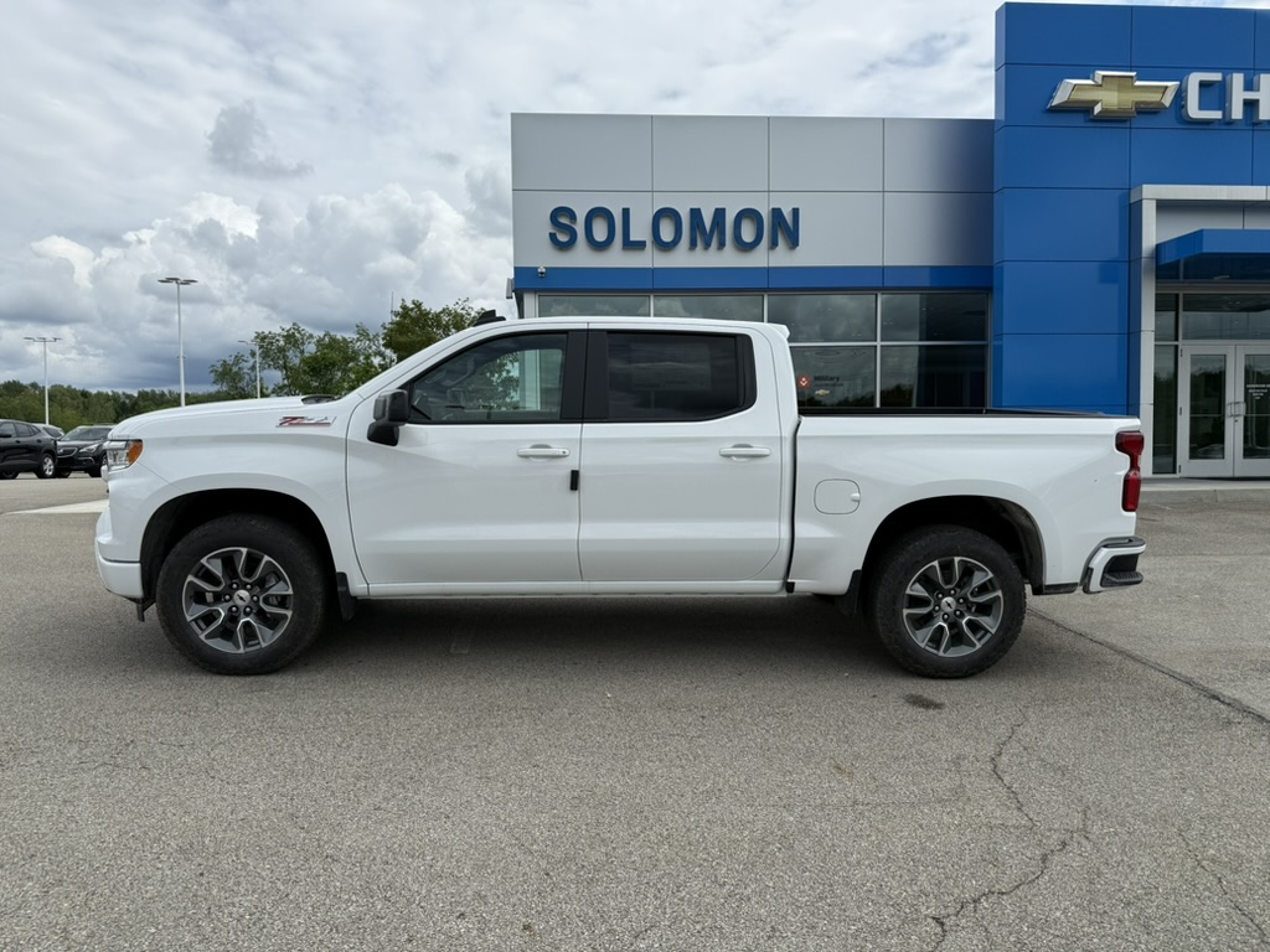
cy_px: 476
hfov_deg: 71.6
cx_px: 635
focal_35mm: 24
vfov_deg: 56.8
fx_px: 881
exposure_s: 1/7353
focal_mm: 6.76
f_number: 1.78
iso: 80
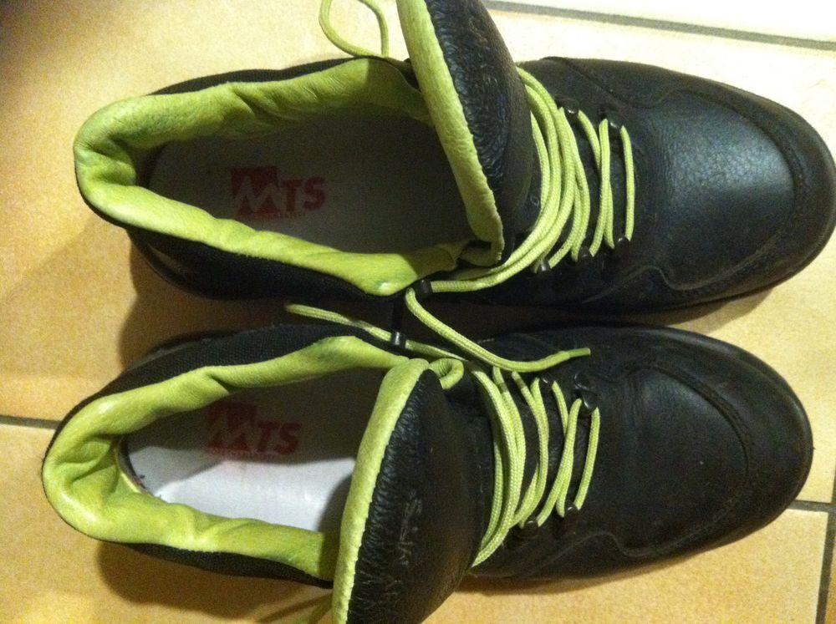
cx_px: 418
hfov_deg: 52.7
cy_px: 312
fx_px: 844
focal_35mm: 35
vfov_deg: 40.6
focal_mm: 3.85
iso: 1000
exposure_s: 1/15
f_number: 2.8
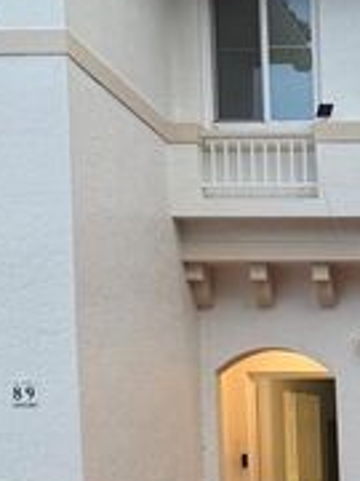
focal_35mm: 89
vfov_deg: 20.7
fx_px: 1234
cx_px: 565
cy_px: 554
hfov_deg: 15.2
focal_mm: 6.76
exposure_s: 1/240
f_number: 1.78
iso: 100
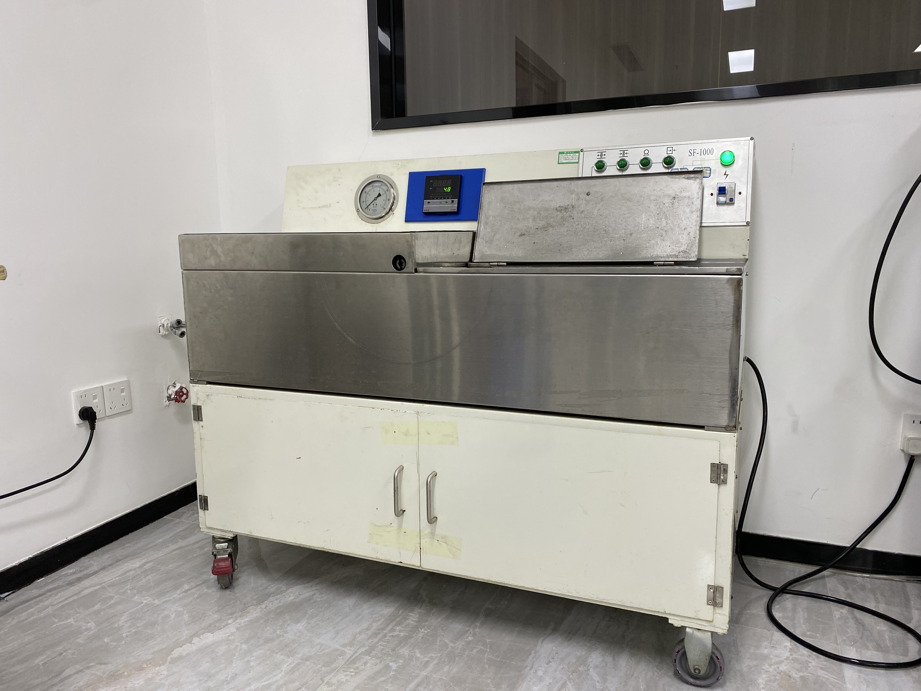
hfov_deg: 67.3
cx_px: 460
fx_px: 692
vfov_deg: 53.1
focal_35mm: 26
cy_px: 346
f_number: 1.8
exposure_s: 1/100
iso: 125
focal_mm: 4.25
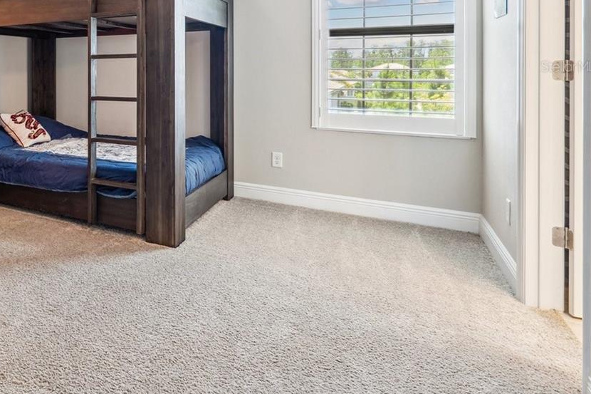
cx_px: 35
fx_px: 443
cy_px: 66
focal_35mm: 27
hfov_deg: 56.0
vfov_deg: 45.0
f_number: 8
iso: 200
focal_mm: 14
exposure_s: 1/3.33
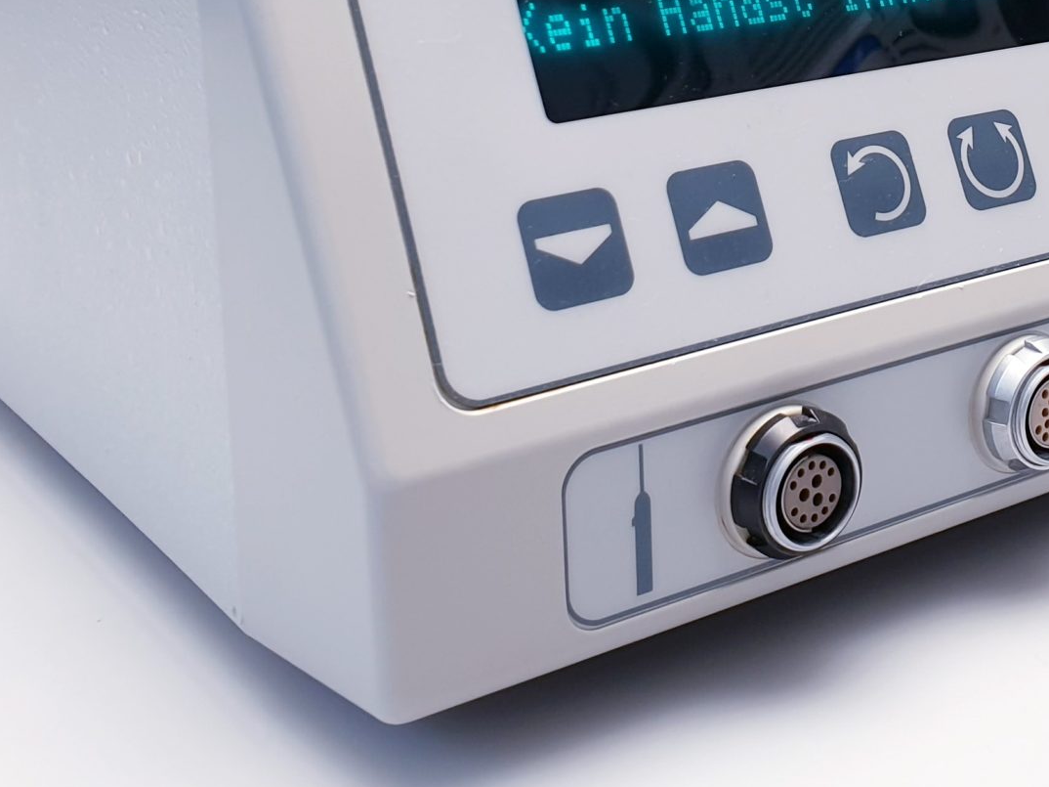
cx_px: 870
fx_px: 1878
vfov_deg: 22.8
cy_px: 25
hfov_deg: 30.3
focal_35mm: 62
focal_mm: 4.3
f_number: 2.4
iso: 80
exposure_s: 1/50
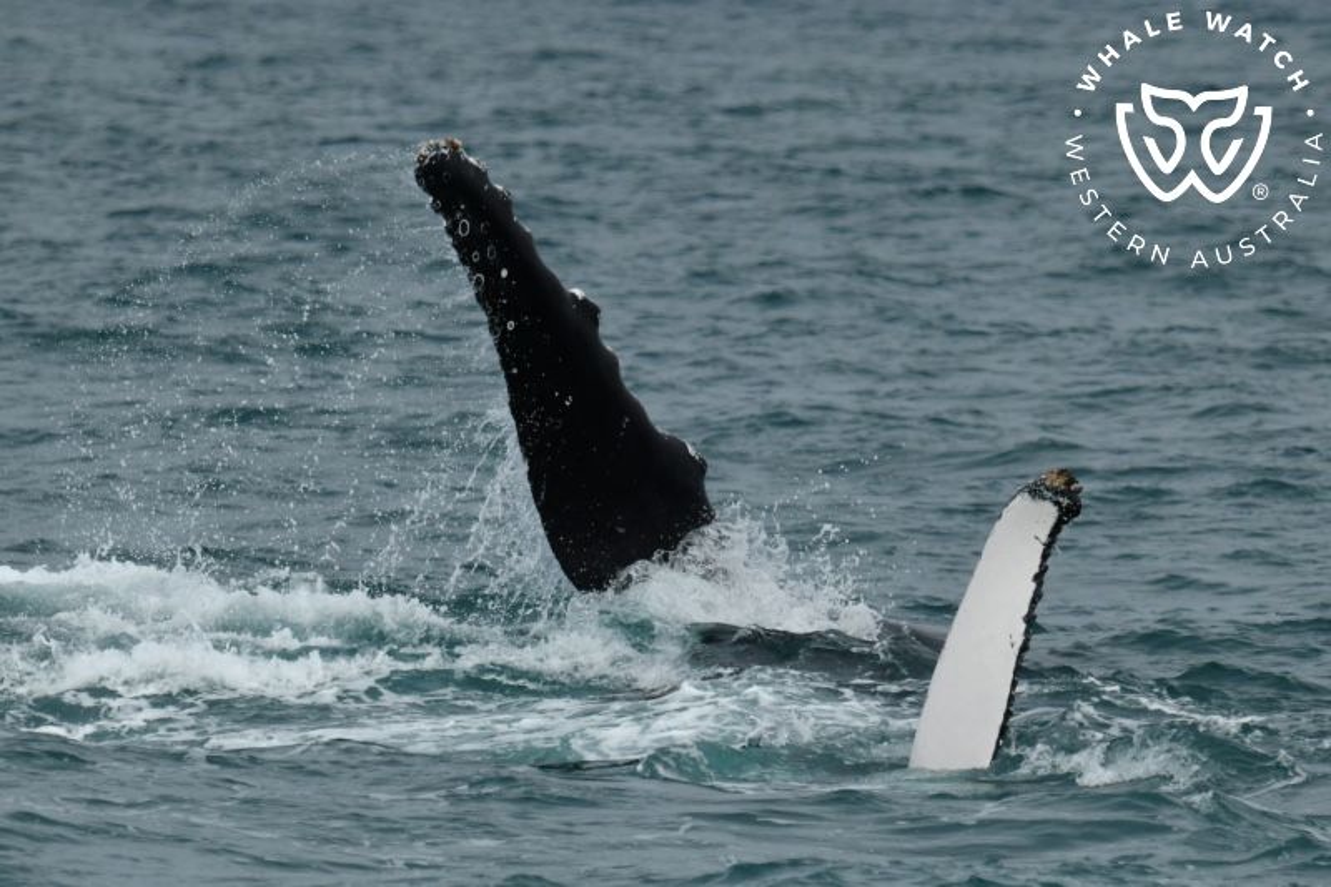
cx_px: 666
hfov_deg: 5.4
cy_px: 444
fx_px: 14046
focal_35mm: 380
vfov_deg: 3.6
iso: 900
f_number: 6
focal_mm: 380
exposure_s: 1/8000
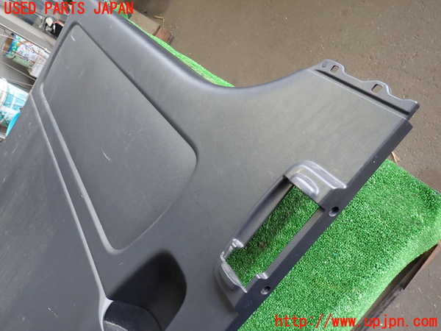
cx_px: 220
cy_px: 166
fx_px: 318
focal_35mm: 25
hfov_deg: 69.4
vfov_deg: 54.9
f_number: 2
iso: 200
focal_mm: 4.5
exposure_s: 1/40
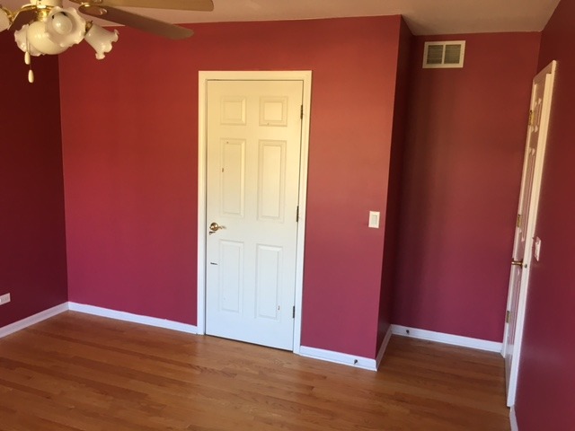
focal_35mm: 29
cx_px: 288
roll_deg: -1.6
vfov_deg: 48.2
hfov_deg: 61.7
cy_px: 216
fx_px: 482
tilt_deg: -9.0
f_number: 2.2
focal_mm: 4.15
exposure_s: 1/30
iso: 50
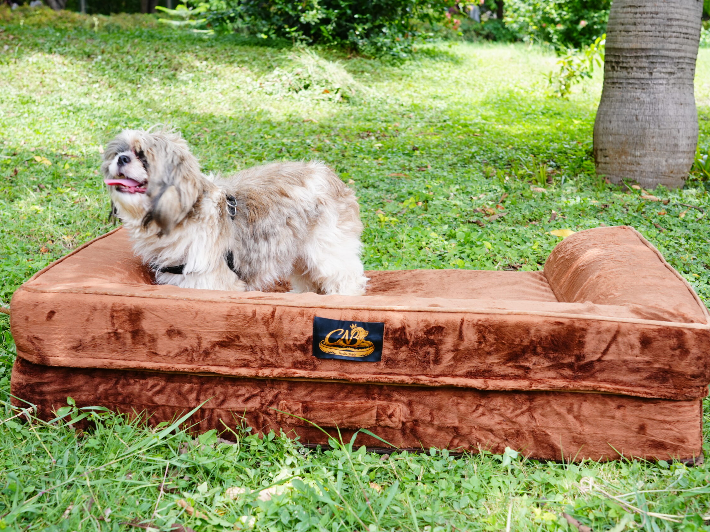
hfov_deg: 40.4
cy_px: 264
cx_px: 346
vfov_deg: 30.9
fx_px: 964
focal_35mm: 47
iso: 320
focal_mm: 43
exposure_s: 1/125
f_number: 7.1
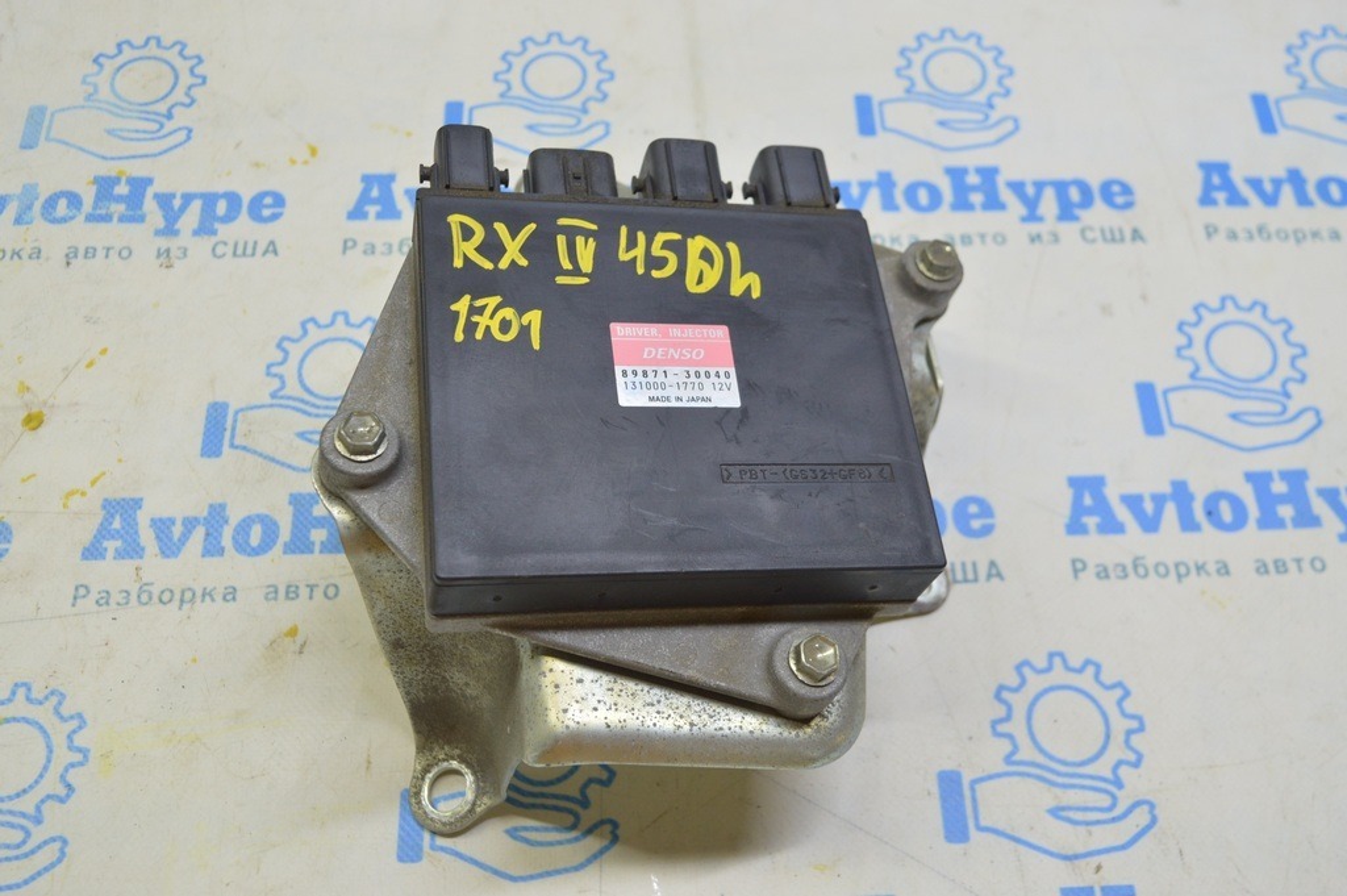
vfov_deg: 36.8
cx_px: 674
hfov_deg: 53.2
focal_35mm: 36
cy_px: 448
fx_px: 1346
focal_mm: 24
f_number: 5.6
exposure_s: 1/25
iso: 400
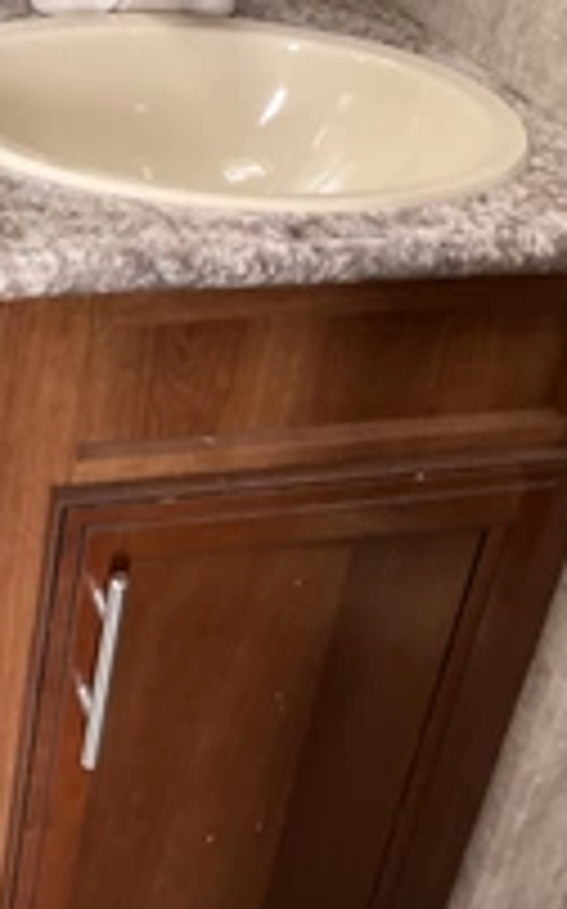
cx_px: 94
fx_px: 1510
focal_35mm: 61
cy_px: 414
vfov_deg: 33.5
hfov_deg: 21.0
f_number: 1.8
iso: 64
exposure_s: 1/73
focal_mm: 3
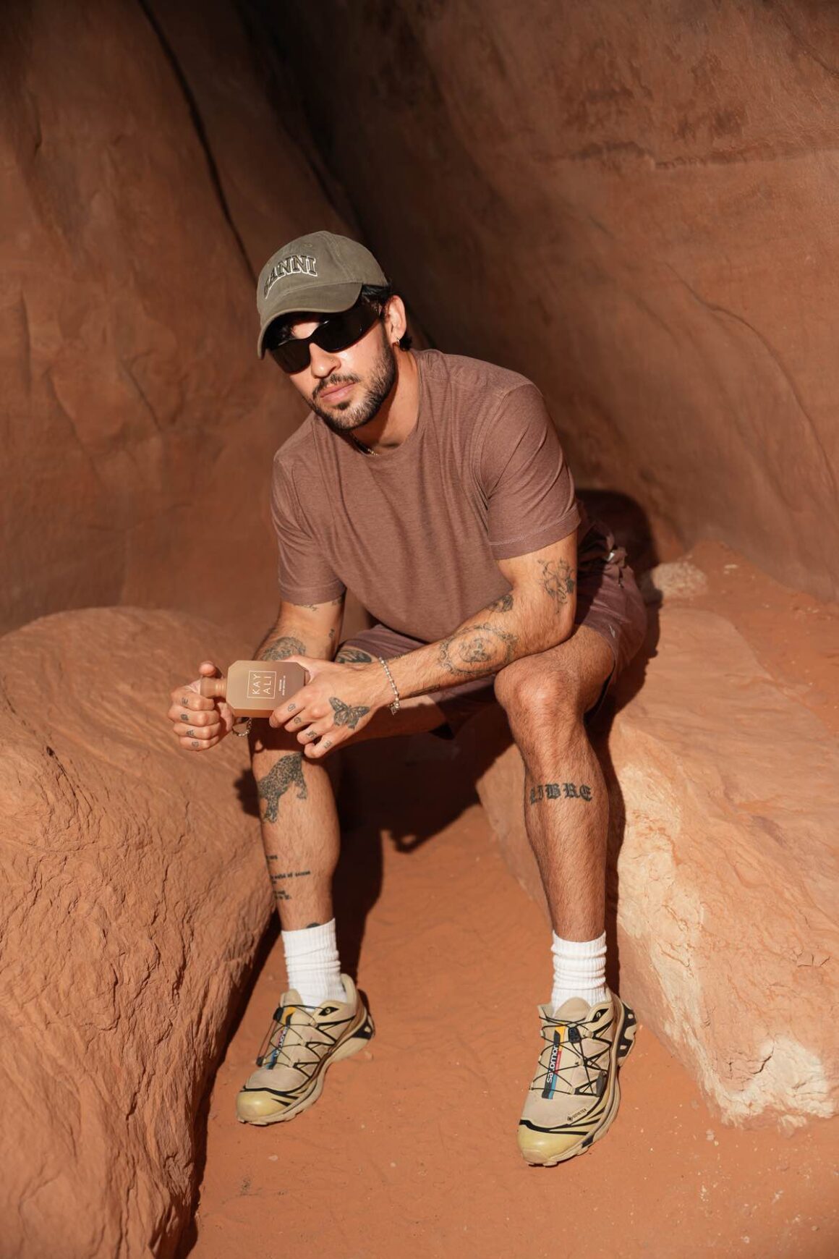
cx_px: 420
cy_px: 630
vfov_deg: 55.8
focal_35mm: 34
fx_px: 1188
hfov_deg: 38.9
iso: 125
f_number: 2.5
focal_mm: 34
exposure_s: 1/125
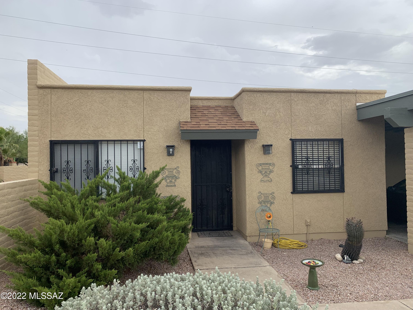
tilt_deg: +1.5
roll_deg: -0.1
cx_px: 206
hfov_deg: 67.3
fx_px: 310
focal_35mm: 26
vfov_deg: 53.1
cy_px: 155
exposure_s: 1/1610
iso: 25
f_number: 1.8
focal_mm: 4.25
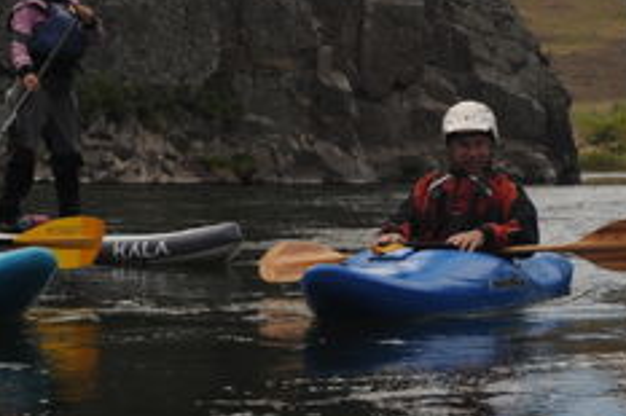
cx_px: 424
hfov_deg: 17.0
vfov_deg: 11.0
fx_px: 2085
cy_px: -204
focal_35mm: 120
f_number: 8
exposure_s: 1/640
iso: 200
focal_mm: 35
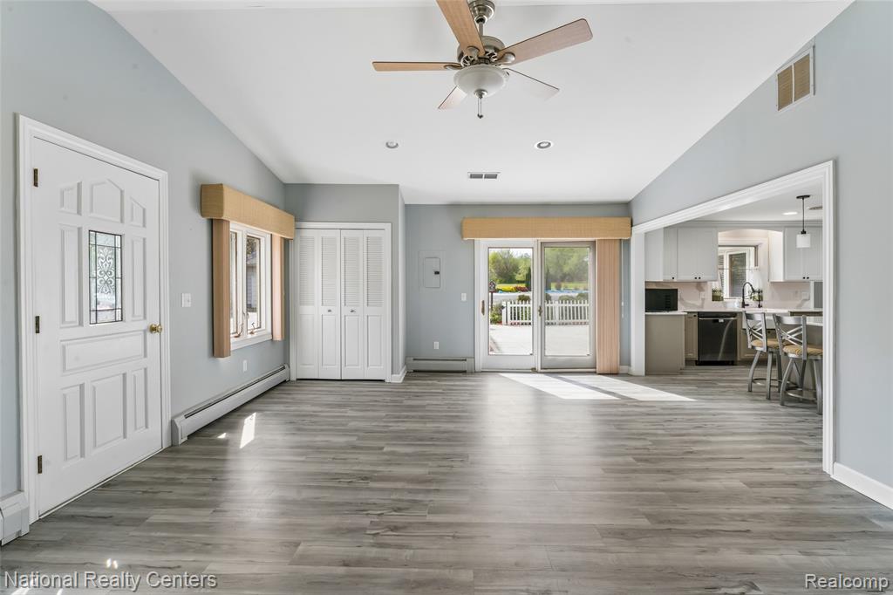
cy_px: 298
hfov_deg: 96.0
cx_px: 446
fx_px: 402
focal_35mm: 16
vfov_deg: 73.0
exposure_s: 1/25
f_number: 13
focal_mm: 16.2
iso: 400
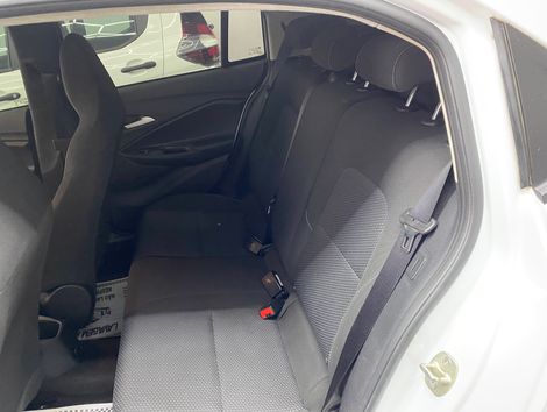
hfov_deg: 67.2
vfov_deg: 53.2
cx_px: 274
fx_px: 411
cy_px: 206
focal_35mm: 26
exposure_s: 1/30
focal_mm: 4.25
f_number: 1.8
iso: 640
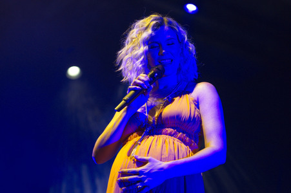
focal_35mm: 70
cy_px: 96
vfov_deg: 19.4
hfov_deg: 28.9
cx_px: 146
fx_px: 565
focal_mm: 70
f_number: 2.8
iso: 1600
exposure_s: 1/160
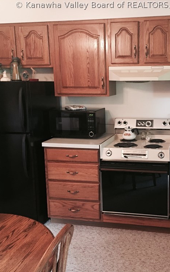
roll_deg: +0.2
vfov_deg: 47.2
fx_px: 311
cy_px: 137
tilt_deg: -8.1
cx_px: 131
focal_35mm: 42
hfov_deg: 29.9
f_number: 2.2
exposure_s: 1/10
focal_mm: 4.15
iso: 100
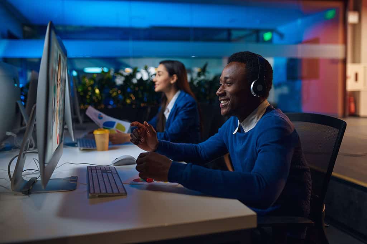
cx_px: 184
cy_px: 122
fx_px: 357
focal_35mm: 35
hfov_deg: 54.4
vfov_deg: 37.8
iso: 560
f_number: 2
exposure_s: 1/60
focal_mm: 35
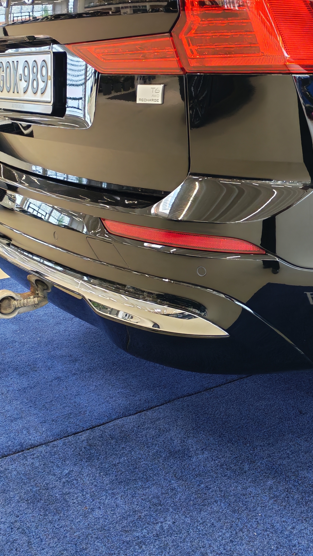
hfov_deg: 23.4
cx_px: 275
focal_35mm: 50
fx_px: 738
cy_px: 277
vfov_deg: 41.3
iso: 640
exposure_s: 1/120
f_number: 1.9
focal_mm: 6.12
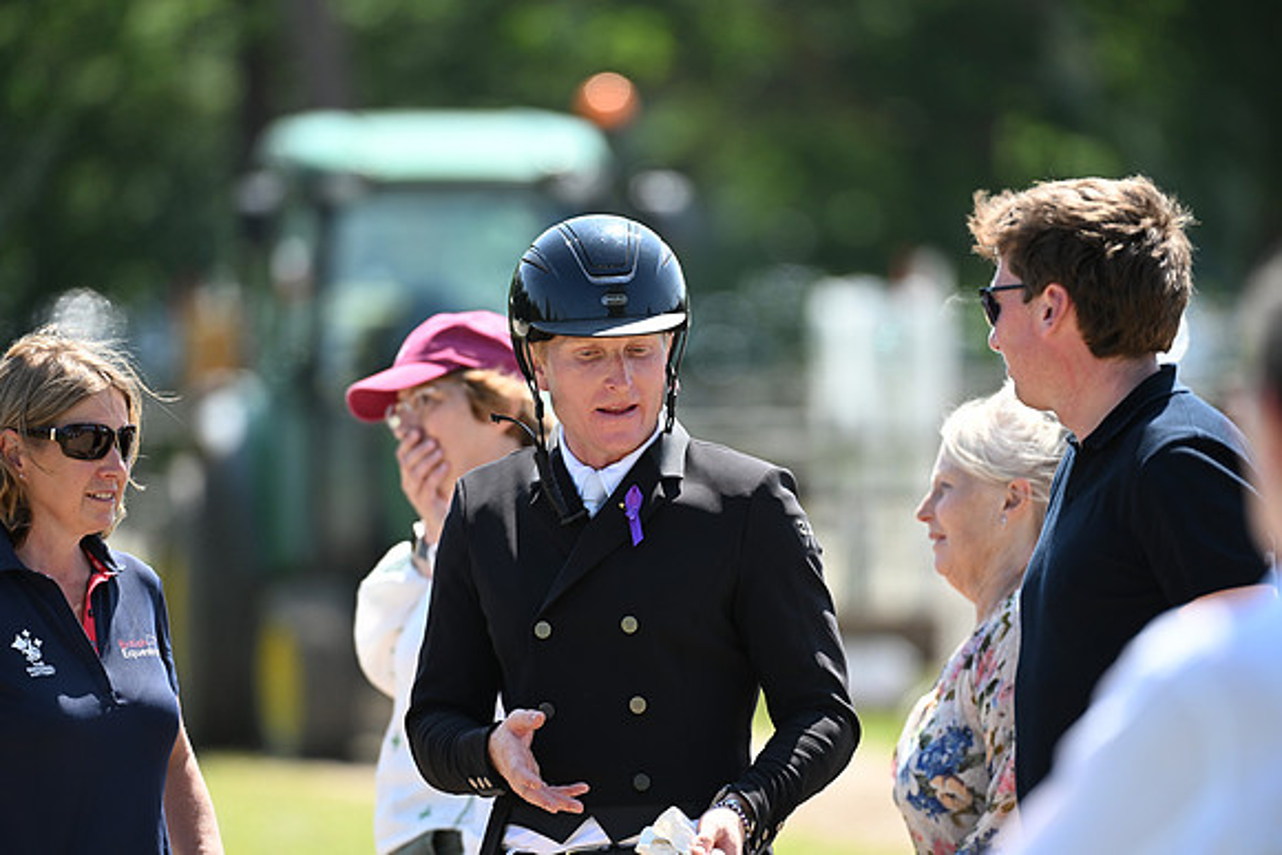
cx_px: 641
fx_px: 13535
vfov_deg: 3.6
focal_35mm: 380
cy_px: 428
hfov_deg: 5.4
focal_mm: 380
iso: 900
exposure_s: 1/1600
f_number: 5
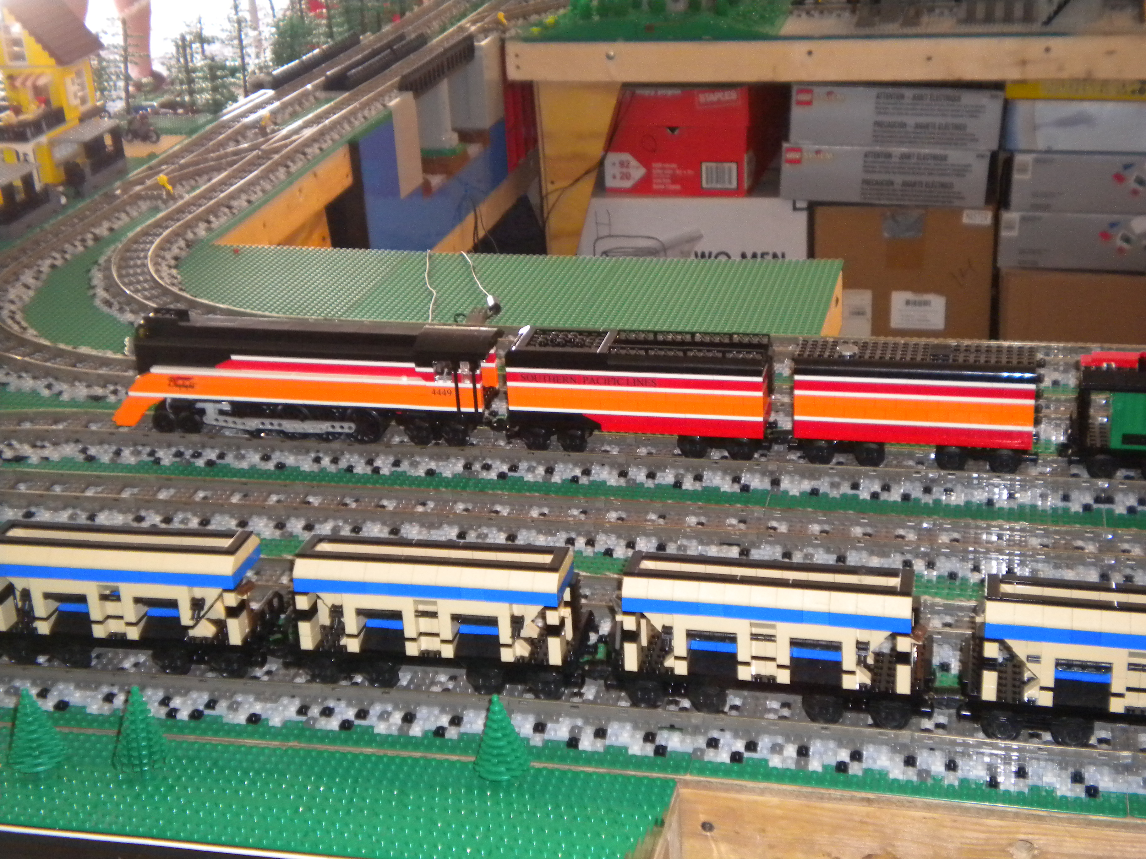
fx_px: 1722
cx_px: 573
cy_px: 430
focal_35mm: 52
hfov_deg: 36.8
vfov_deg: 28.0
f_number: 3.9
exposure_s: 1/30
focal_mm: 9.3
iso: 400
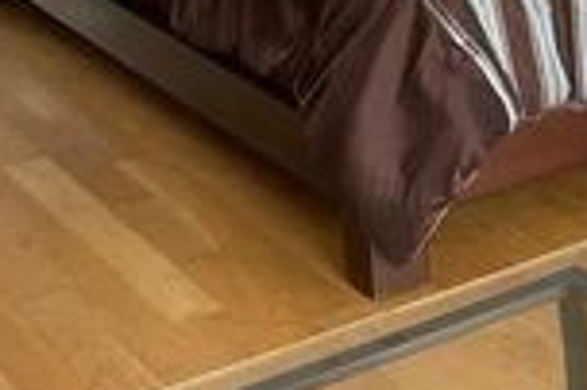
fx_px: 1857
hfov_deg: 16.1
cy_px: -50
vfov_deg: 11.8
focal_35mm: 114
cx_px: 942
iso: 80
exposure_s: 1/122
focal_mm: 4.25
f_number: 1.8
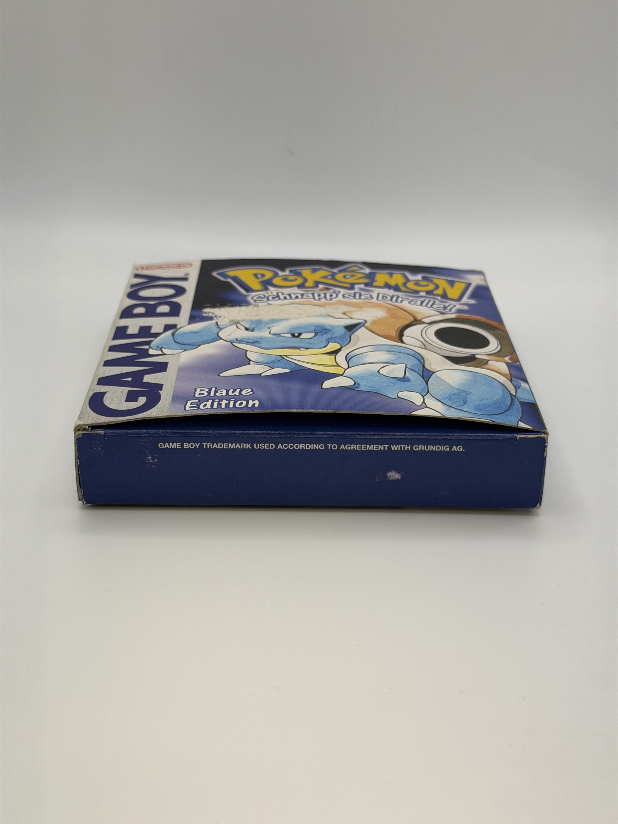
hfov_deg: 30.3
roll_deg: -1.1
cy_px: 412
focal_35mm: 48
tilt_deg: -26.5
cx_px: 309
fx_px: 1143
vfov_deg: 39.7
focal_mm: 6.76
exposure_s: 1/405
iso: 64
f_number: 1.78
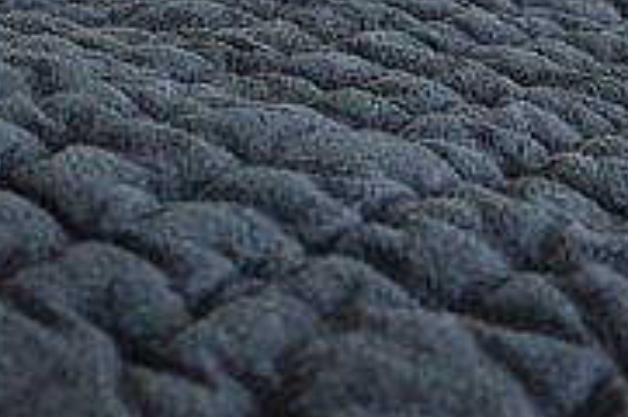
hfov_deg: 23.0
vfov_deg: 14.3
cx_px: 7
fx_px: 1480
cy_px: -306
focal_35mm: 85
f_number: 2.8
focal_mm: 9
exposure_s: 1/80
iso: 100
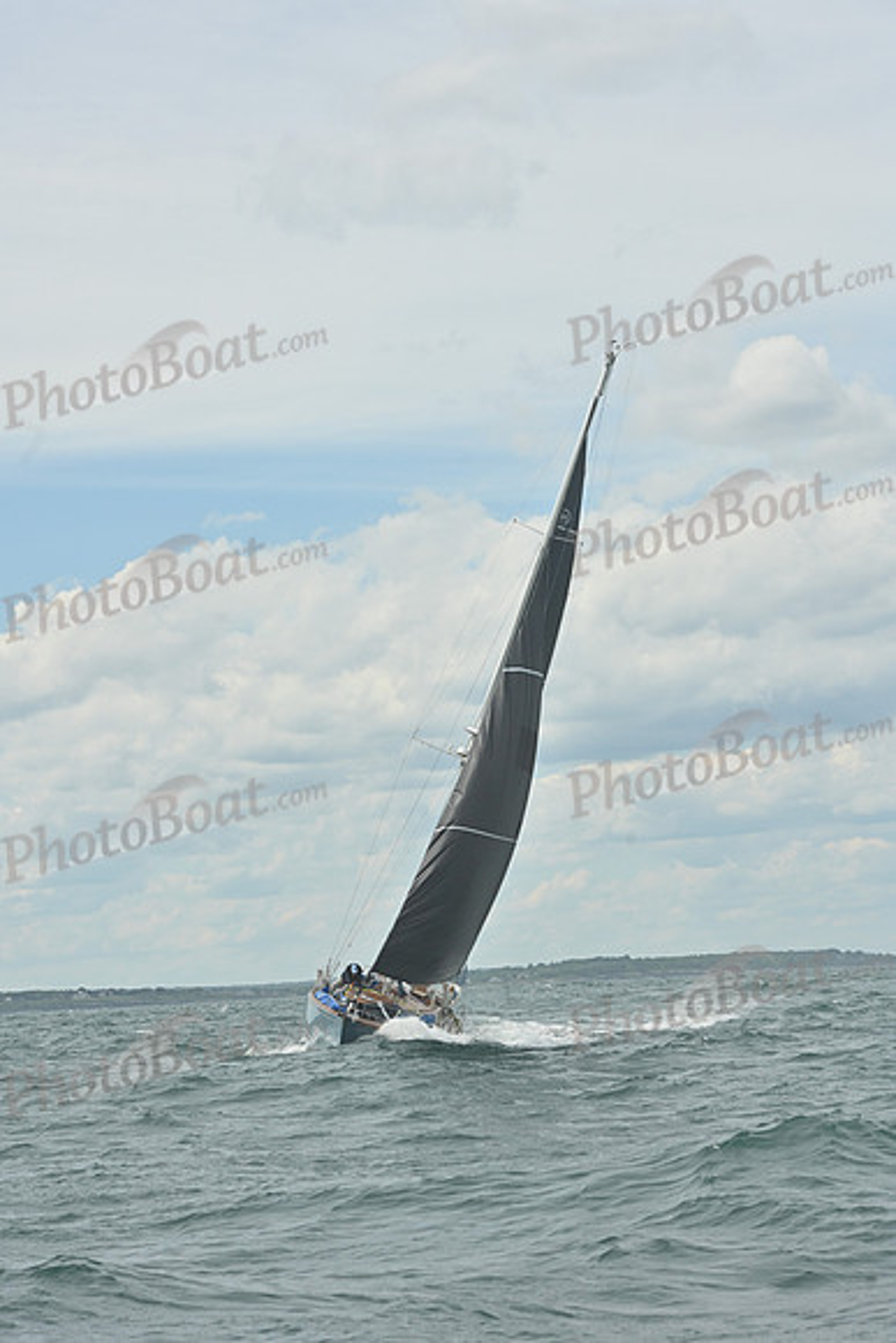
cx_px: 448
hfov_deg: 14.9
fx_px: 3432
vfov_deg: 22.1
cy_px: 672
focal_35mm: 92
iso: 320
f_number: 9
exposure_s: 1/1250
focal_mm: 92
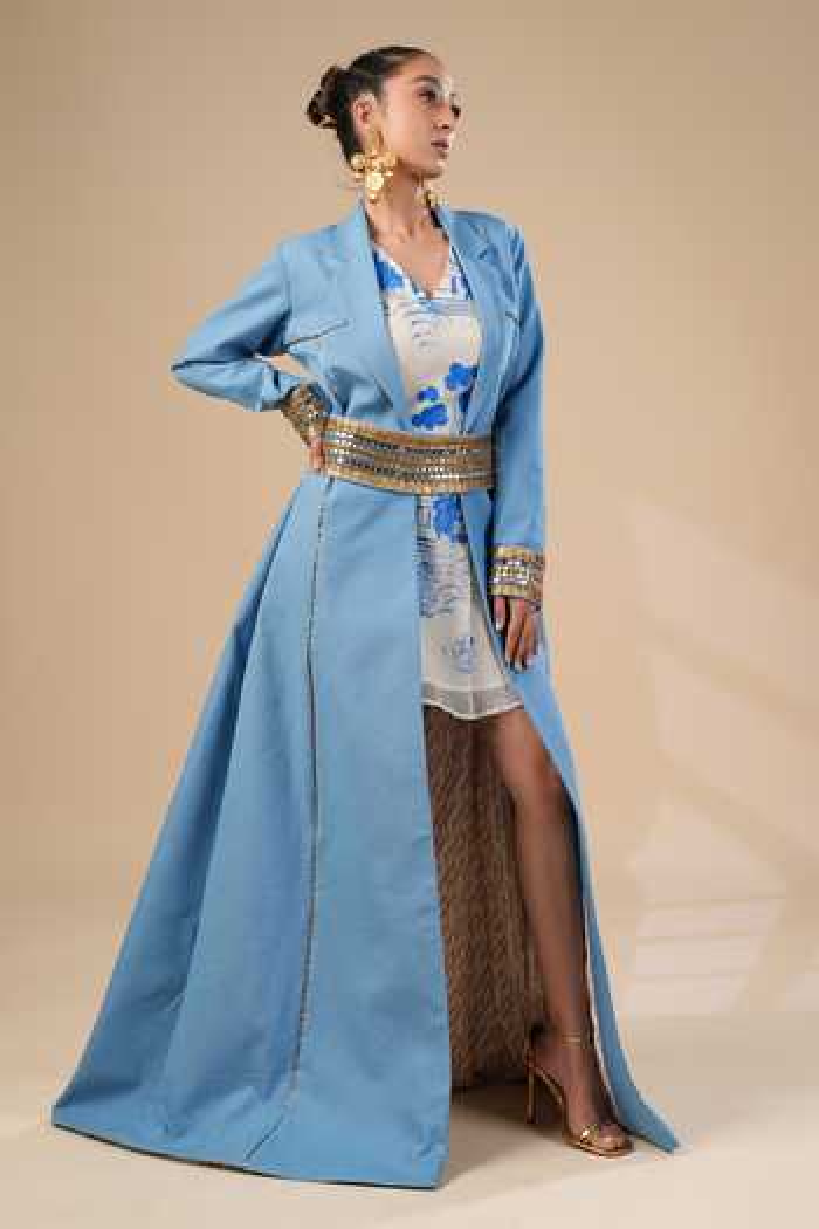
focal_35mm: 50
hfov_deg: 27.0
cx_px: 410
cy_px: 614
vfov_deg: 39.6
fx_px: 1706
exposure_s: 1/125
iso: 160
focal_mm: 50
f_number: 2.8
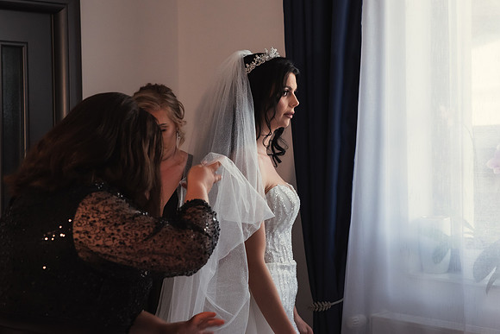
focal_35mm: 73
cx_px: 278
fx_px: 1013
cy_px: 142
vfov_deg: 18.7
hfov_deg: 27.7
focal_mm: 60
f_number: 5
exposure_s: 1/200
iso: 1600
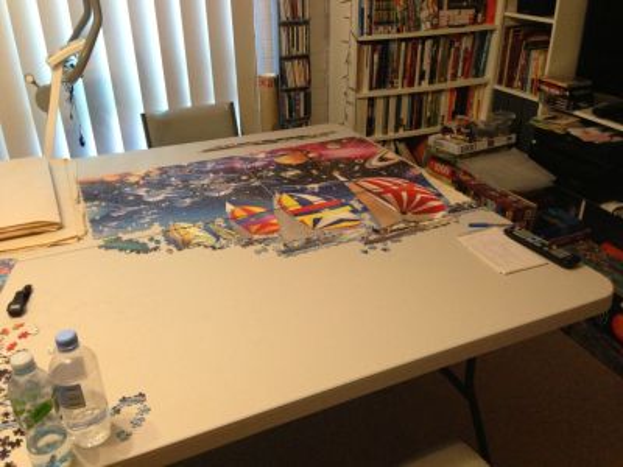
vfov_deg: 42.9
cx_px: 312
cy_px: 234
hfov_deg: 55.4
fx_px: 594
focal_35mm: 33
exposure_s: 1/20
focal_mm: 4.13
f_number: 2.4
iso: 400
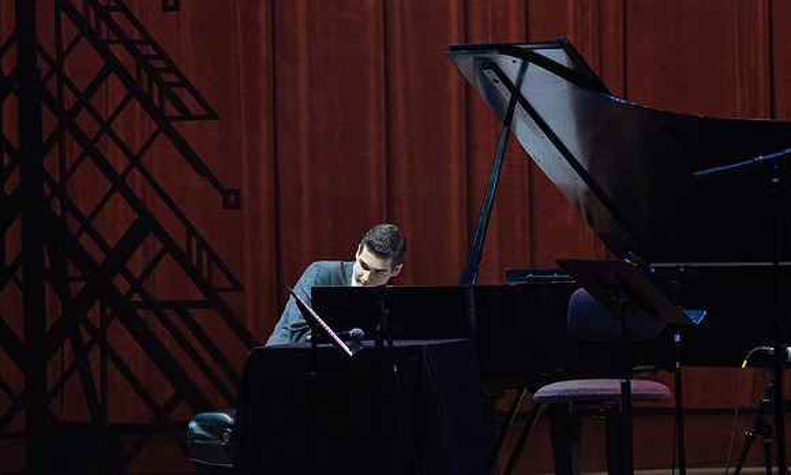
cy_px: 266
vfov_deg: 4.4
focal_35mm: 291
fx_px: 6211
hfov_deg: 7.3
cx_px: 321
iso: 2500
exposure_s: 1/250
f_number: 7.1
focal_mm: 200
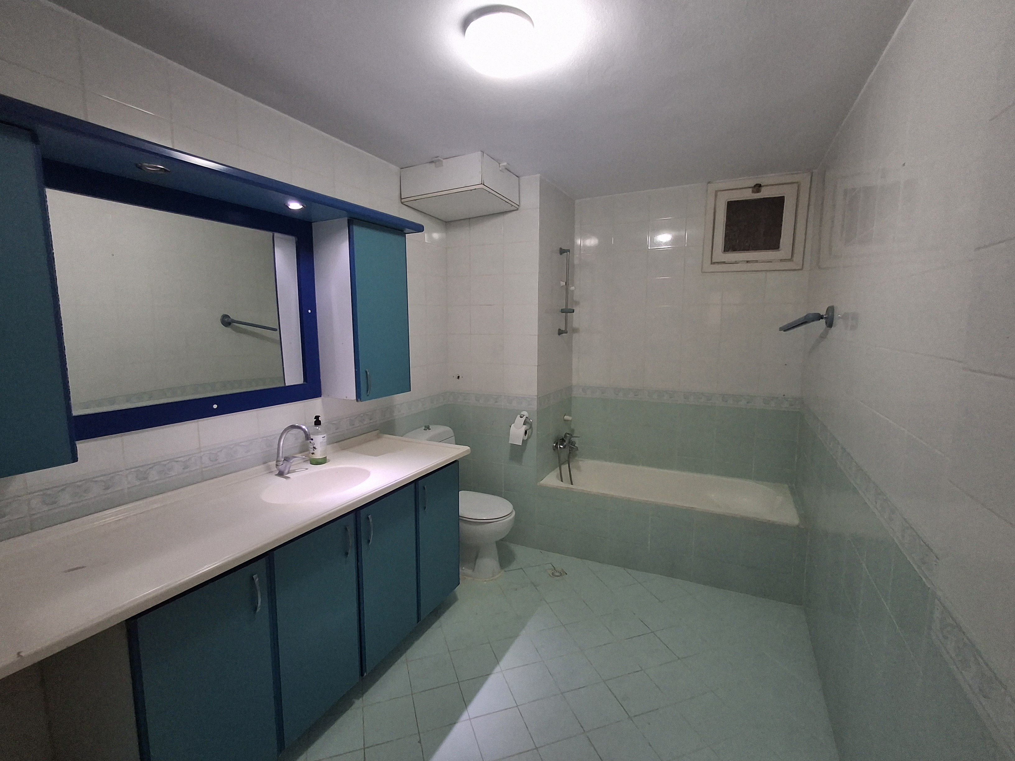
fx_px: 469
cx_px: 508
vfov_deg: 78.1
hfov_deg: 94.5
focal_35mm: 16
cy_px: 380
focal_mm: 1.64
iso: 200
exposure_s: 1/50
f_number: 2.2
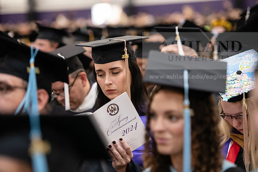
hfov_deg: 15.2
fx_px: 968
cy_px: 86
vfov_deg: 10.2
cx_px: 129
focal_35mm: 135
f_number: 3.2
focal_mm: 135
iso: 3200
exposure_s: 1/200
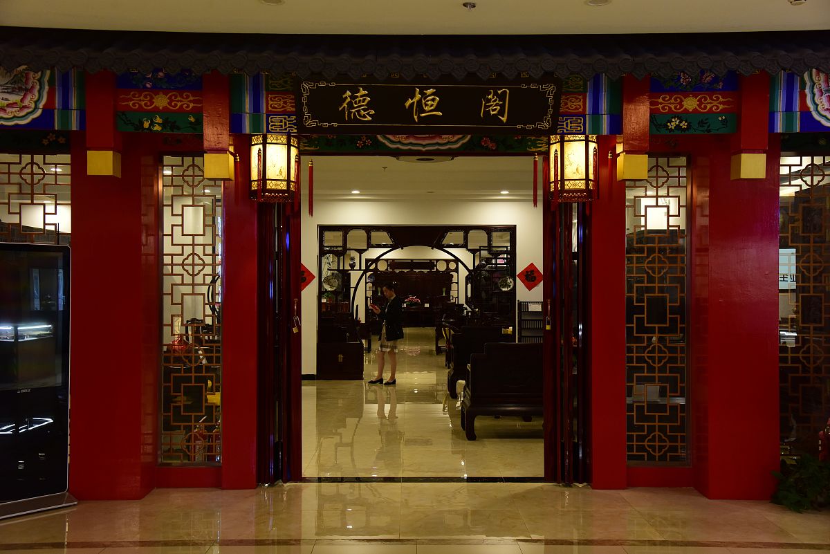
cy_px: 277
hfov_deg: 50.7
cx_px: 415
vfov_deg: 35.1
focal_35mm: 38
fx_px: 876
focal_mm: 38
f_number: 5.6
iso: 1600
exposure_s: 1/40
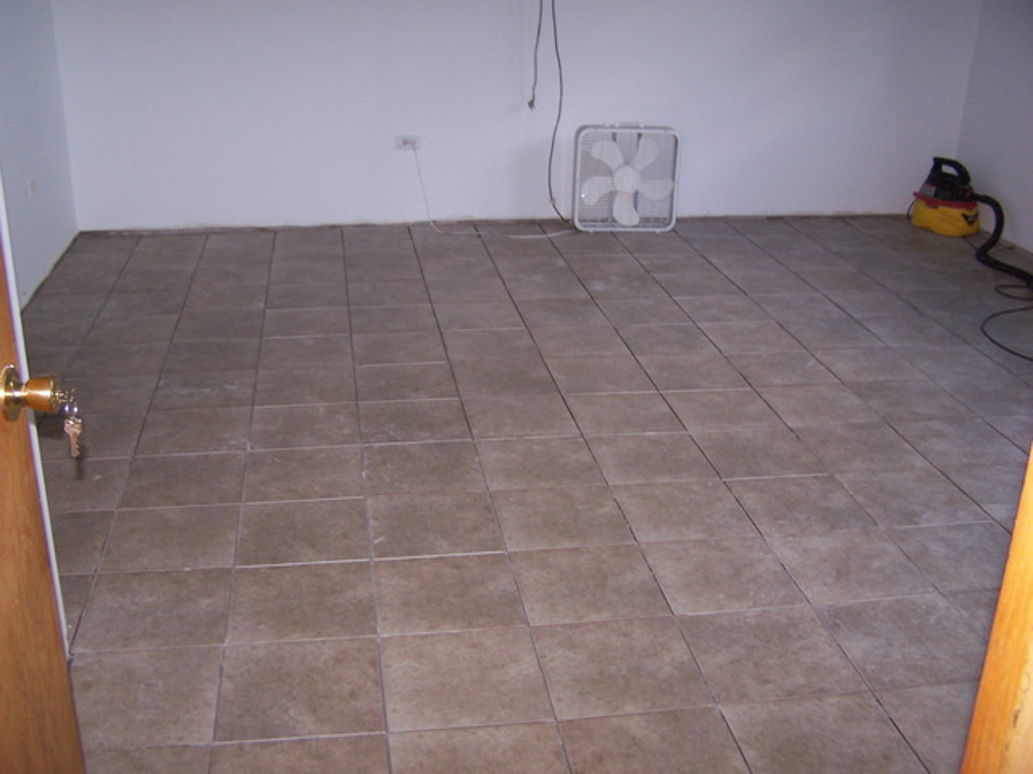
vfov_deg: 37.7
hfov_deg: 49.0
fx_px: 1134
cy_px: 387
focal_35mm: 38
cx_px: 516
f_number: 2.8
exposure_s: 1/60
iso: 140
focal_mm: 6.3
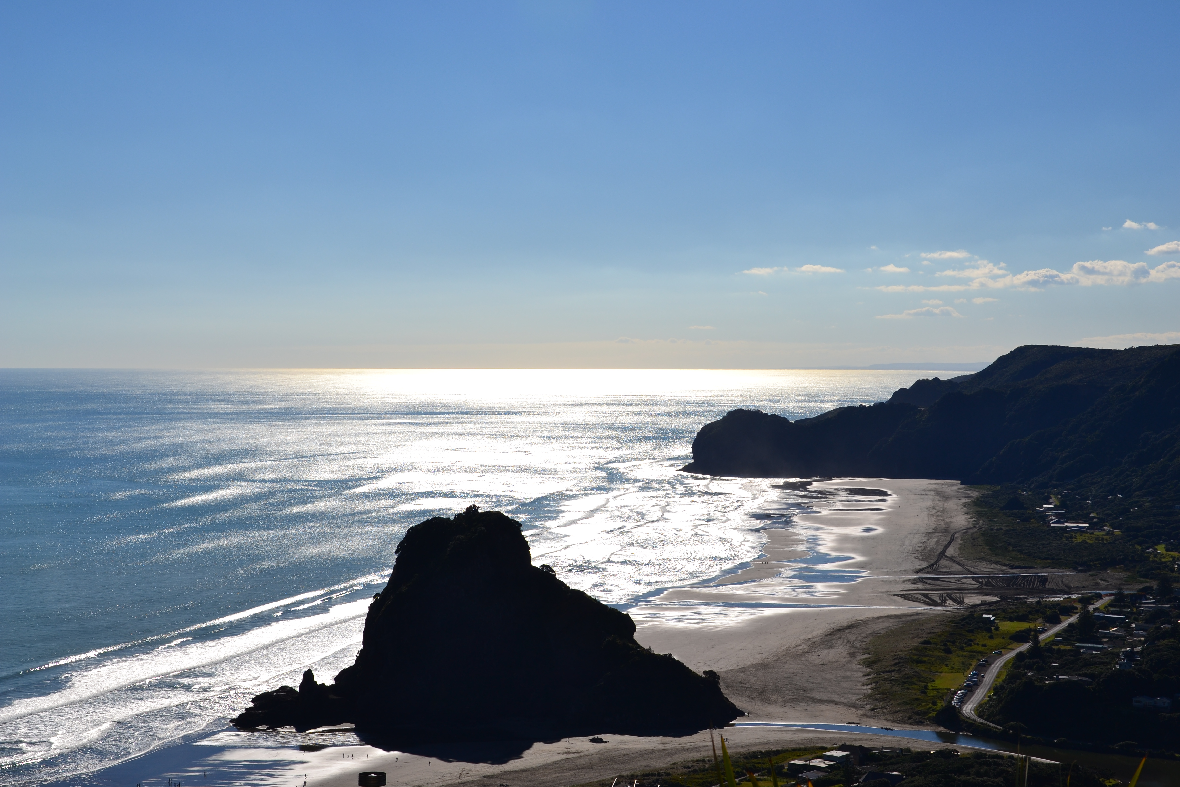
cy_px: 394
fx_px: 2065
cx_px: 590
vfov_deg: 21.6
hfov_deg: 31.9
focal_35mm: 63
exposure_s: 1/500
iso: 100
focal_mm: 42
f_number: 11
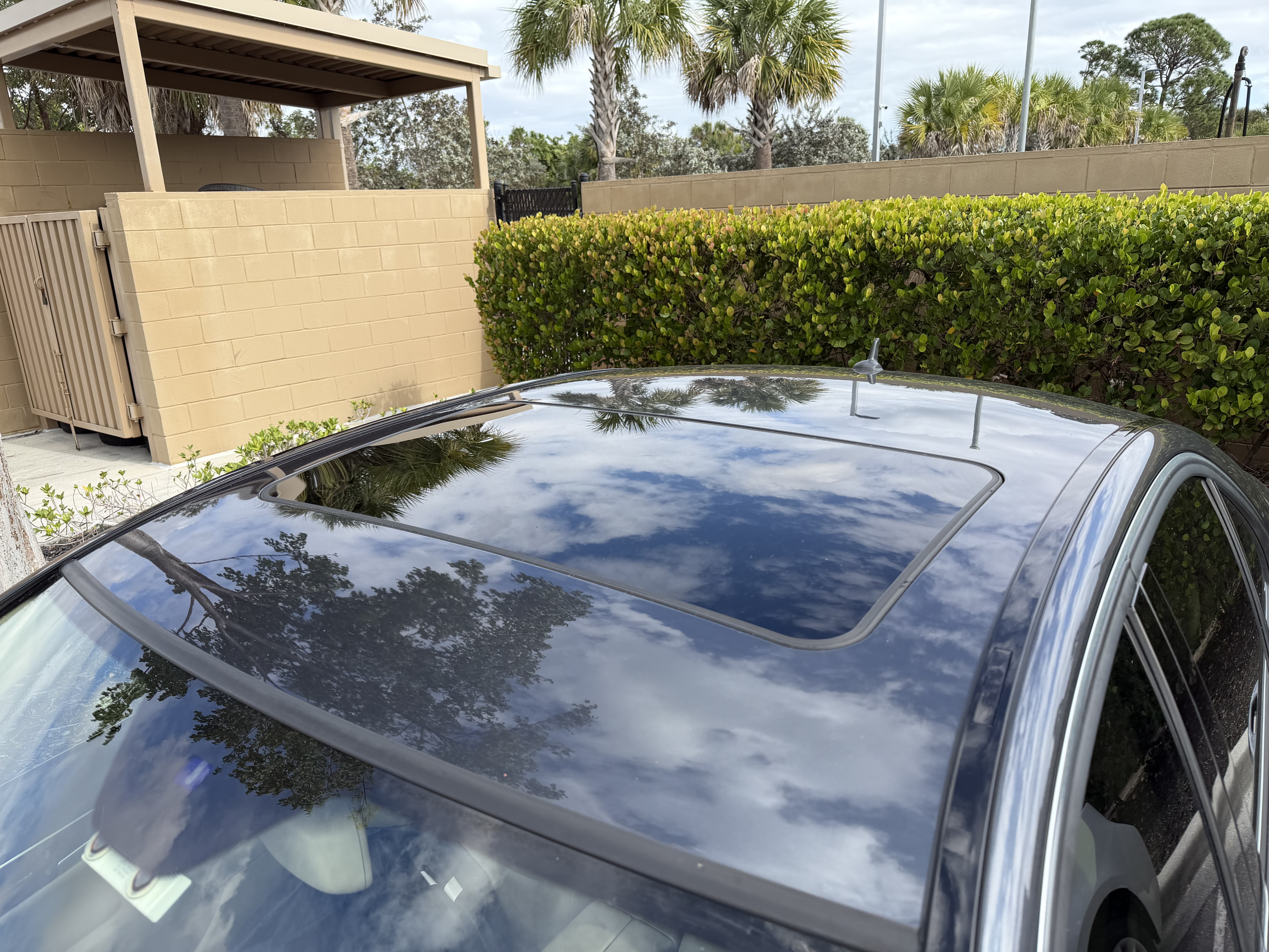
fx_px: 880
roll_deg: +2.5
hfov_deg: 71.6
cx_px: 634
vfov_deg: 56.8
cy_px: 476
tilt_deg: -16.8
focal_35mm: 24
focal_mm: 6.76
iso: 80
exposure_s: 1/2053
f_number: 1.78
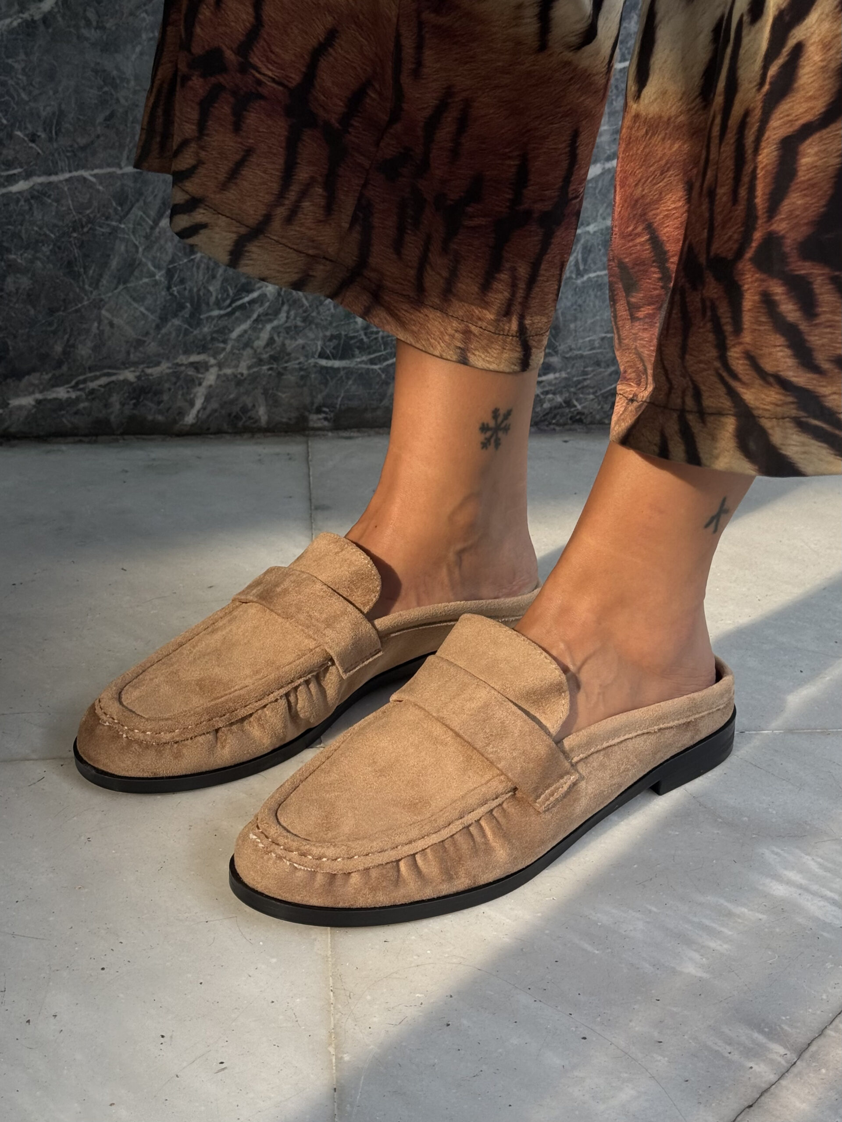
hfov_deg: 30.3
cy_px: 561
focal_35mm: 48
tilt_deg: -21.5
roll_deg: +2.0
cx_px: 421
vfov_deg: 39.7
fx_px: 1557
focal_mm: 6.76
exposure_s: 1/1185
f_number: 1.78
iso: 64
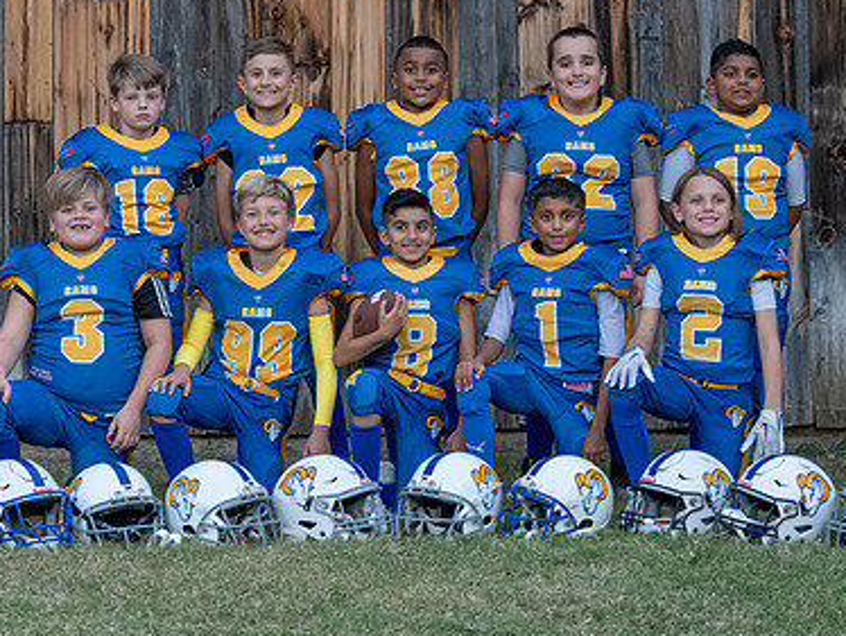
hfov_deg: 16.1
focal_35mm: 122
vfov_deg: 12.1
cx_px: 415
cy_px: 220
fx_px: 2984
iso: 1250
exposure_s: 1/320
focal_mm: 70
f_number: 3.5
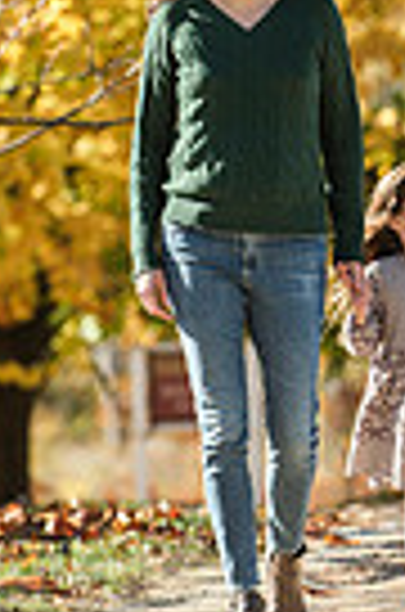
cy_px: -72
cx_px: 459
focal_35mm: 581
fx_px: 9854
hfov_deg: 2.4
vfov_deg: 3.6
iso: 500
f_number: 4
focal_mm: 175
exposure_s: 1/2000
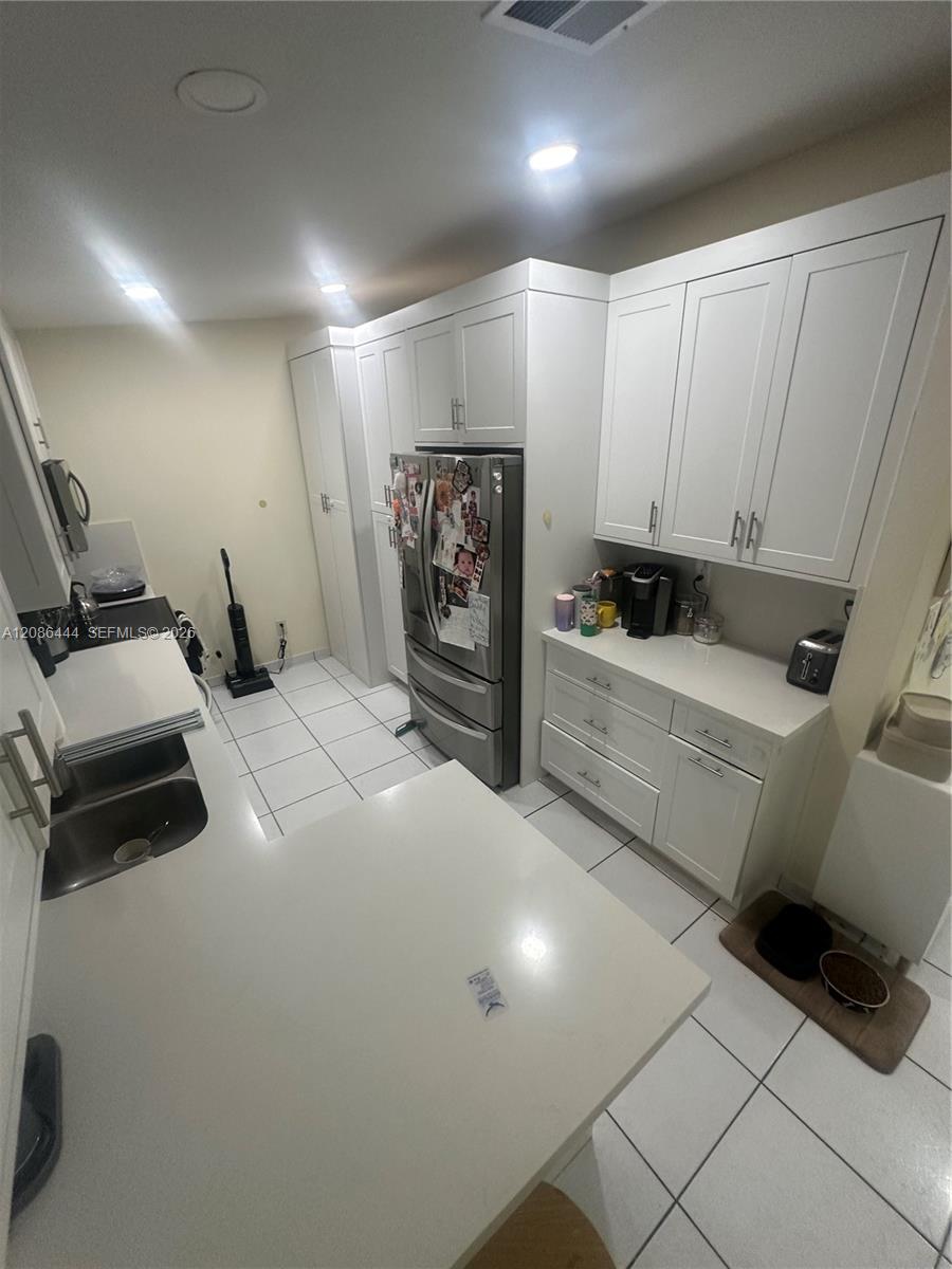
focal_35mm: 14
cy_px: 634
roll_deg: +1.4
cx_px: 476
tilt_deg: -19.9
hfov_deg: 85.7
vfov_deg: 102.1
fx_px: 513
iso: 250
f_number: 2.2
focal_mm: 2.22
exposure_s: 1/120
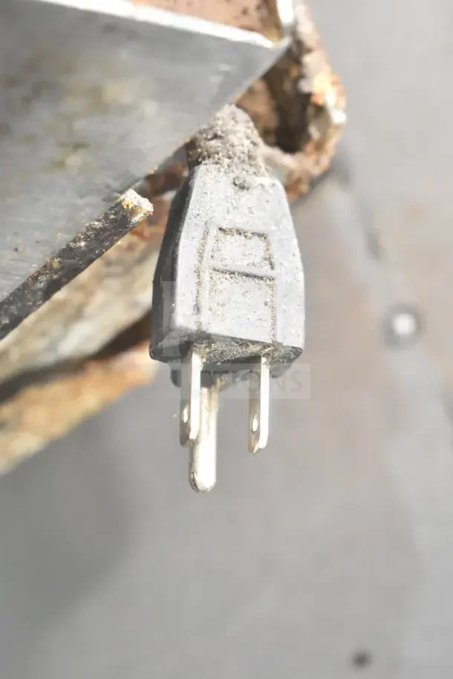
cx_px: 226
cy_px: 340
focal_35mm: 72
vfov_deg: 28.1
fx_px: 1358
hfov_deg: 18.9
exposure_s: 1/80
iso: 8000
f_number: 5.3
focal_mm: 48
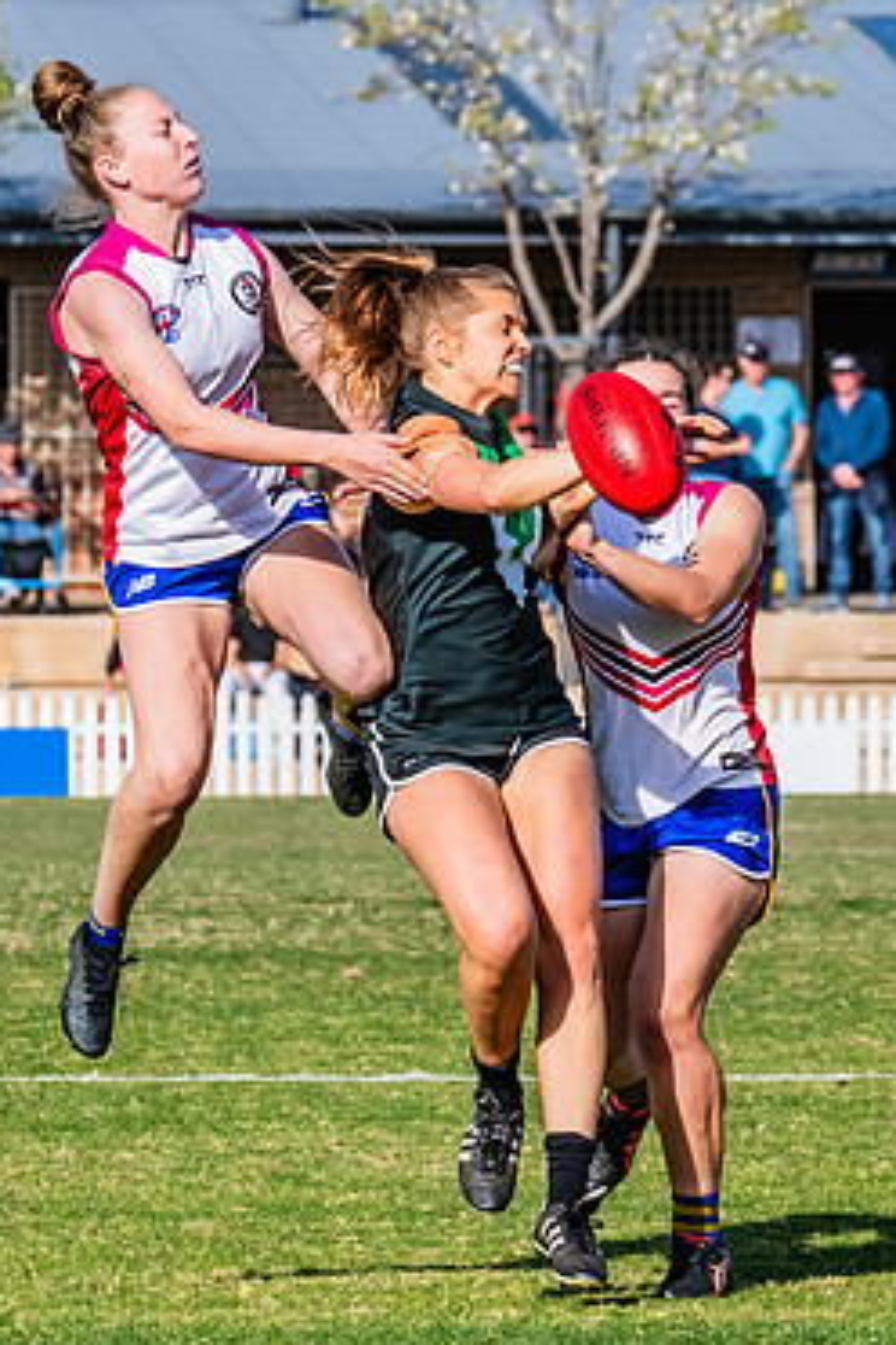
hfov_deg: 2.2
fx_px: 23182
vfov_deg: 3.3
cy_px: 446
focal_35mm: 621
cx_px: 571
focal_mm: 250
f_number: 11
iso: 800
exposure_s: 1/1600
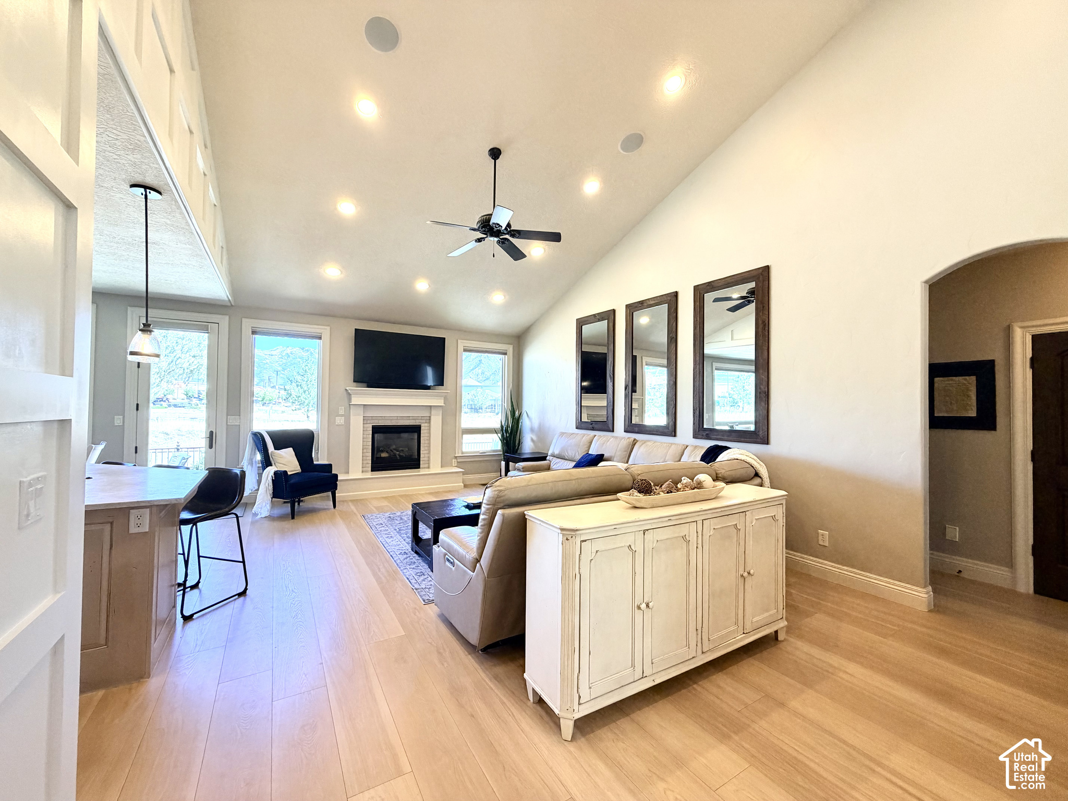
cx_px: 534
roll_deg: -0.4
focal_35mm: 14
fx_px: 432
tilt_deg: +1.0
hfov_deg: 102.1
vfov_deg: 85.7
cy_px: 400
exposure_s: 1/120
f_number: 2.2
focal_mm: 2.22
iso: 200
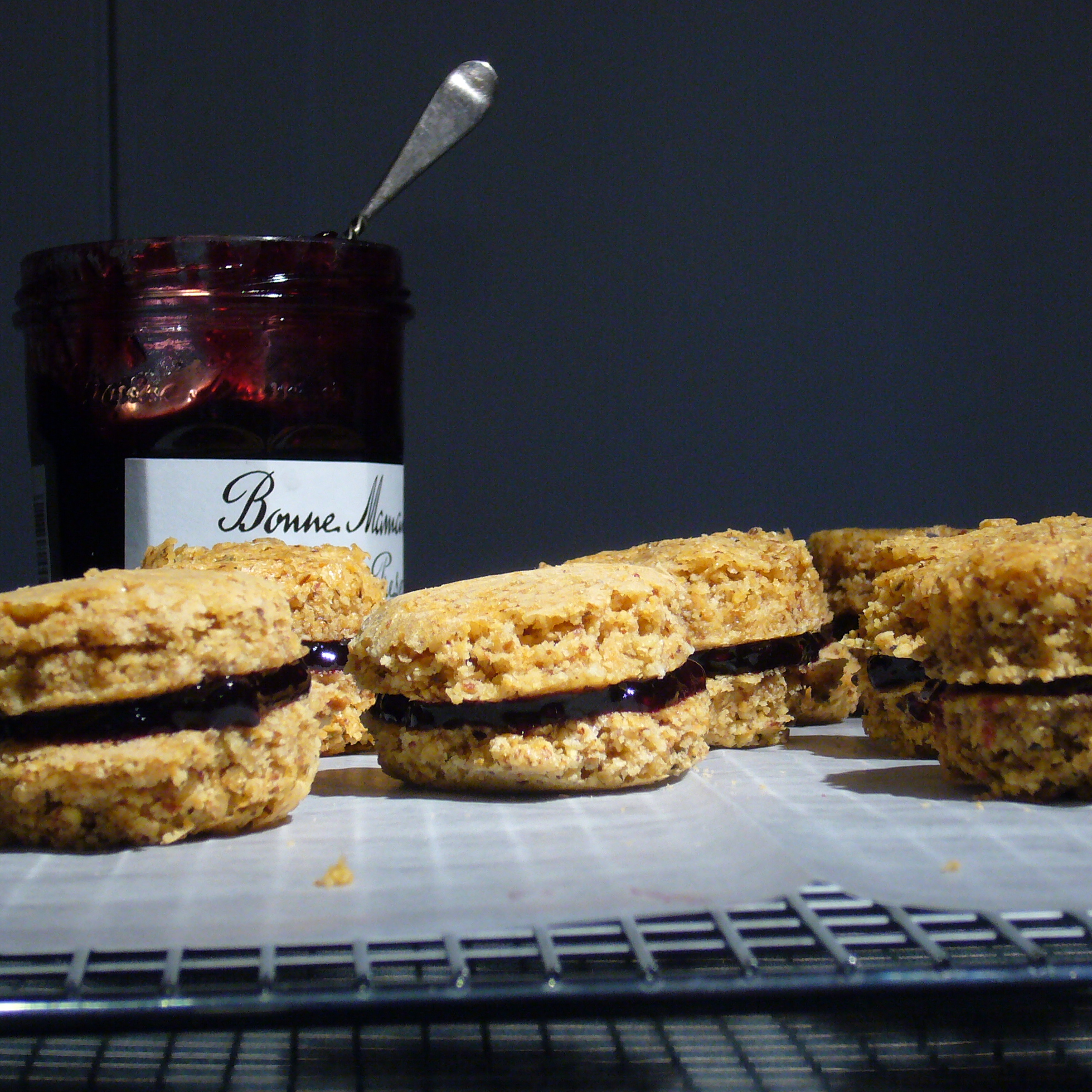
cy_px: 565
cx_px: 578
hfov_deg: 18.5
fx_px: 3355
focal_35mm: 94
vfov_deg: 18.5
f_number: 4.1
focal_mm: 12.2
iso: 200
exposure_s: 1/13
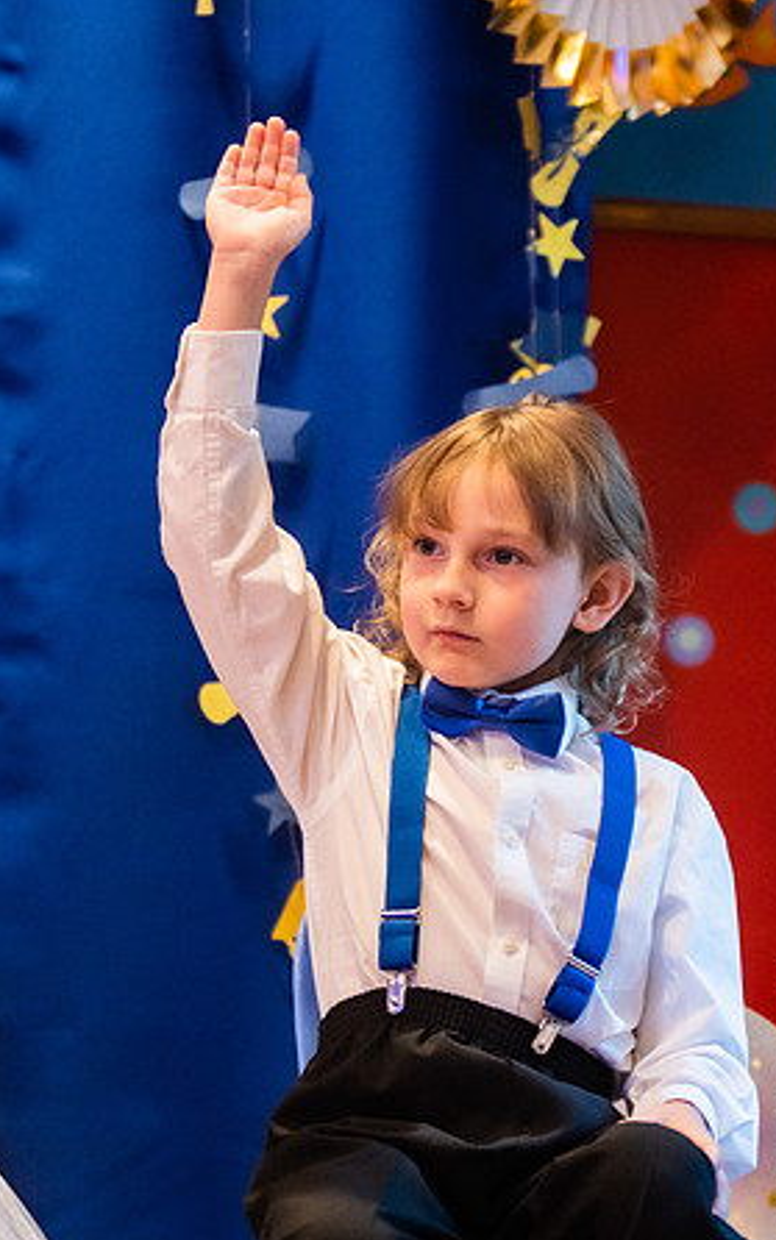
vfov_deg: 19.3
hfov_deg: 12.1
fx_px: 3652
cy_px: 620
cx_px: 527
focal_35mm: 108
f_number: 2.8
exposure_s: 1/125
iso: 1600
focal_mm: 70
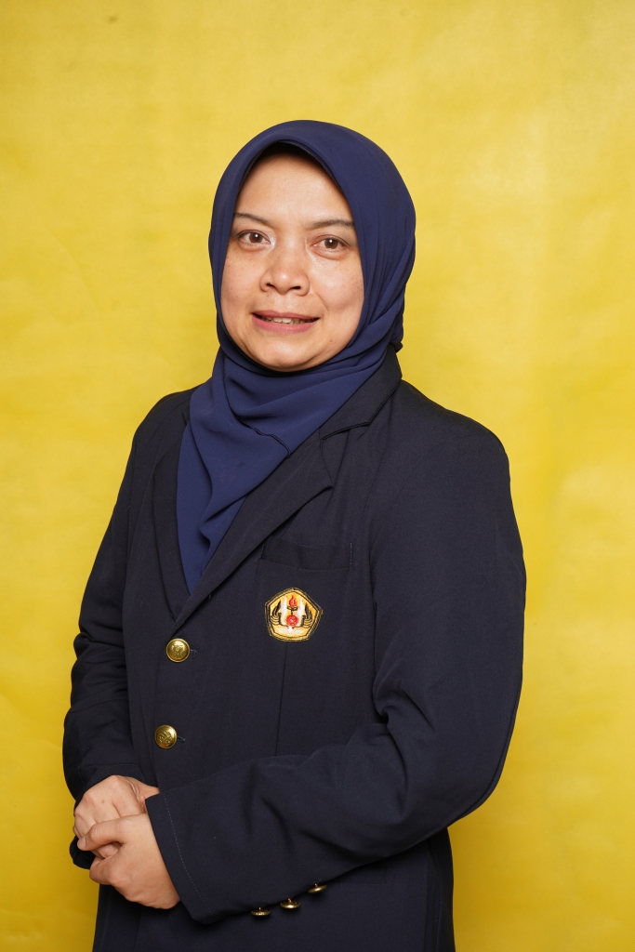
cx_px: 318
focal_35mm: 70
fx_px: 1851
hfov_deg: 19.5
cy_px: 476
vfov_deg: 28.8
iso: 200
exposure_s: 1/320
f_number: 8
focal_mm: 70
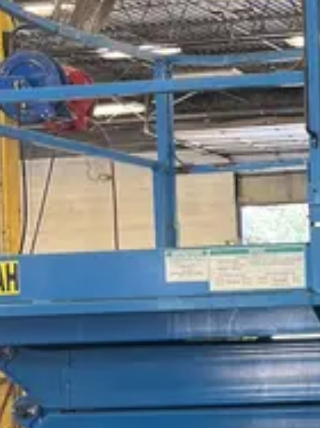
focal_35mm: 102
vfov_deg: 19.2
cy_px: 301
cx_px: 558
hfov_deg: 13.2
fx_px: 1259
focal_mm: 5.1
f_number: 1.6
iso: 100
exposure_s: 1/60
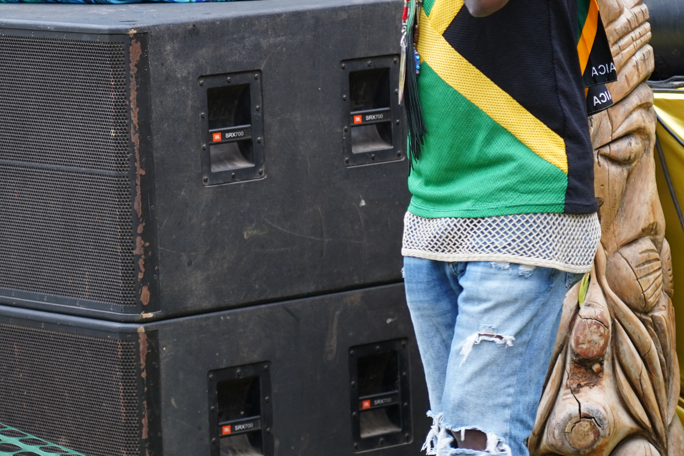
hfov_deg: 9.3
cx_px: 390
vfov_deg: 6.2
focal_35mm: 221
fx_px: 4198
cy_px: 104
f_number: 4
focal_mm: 105
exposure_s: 1/160
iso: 500
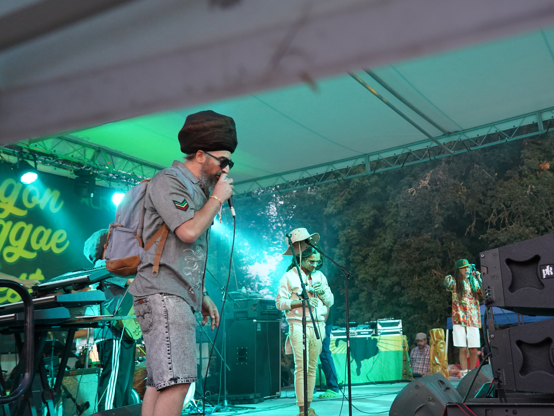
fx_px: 672
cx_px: 376
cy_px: 241
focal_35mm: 42
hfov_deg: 44.0
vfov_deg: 34.3
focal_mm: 32
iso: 3200
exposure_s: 1/160
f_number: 4
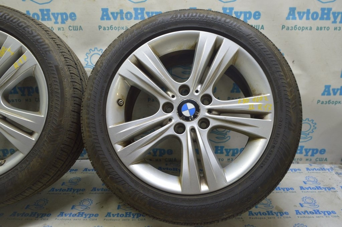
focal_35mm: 27
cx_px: 171
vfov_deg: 47.9
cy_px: 114
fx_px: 256
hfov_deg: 67.4
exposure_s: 1/20
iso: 400
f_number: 5.6
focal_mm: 18
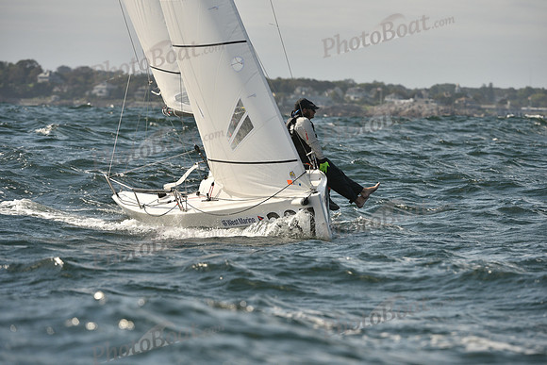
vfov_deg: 4.4
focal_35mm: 310
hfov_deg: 6.6
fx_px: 4711
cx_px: 274
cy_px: 182
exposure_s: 1/1600
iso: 320
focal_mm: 310
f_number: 7.1
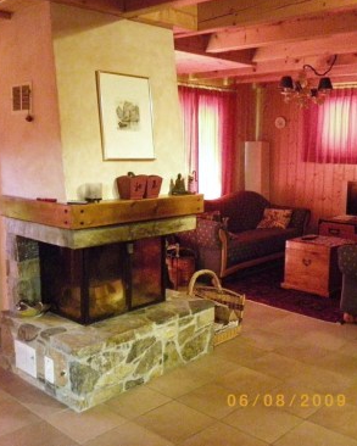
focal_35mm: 40
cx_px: 171
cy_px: 225
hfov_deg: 37.3
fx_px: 528
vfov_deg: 45.8
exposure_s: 1/20
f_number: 2.8
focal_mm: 5.3
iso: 800
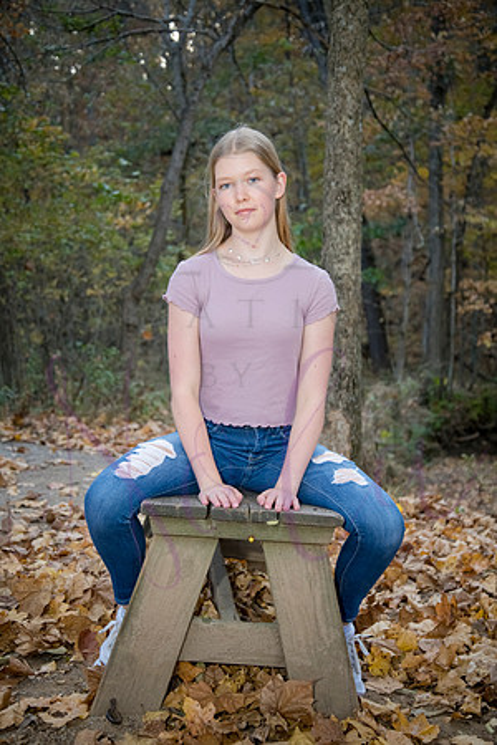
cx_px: 248
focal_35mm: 52
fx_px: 1077
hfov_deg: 26.0
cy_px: 372
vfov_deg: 38.2
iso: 800
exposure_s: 1/250
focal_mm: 52
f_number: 5
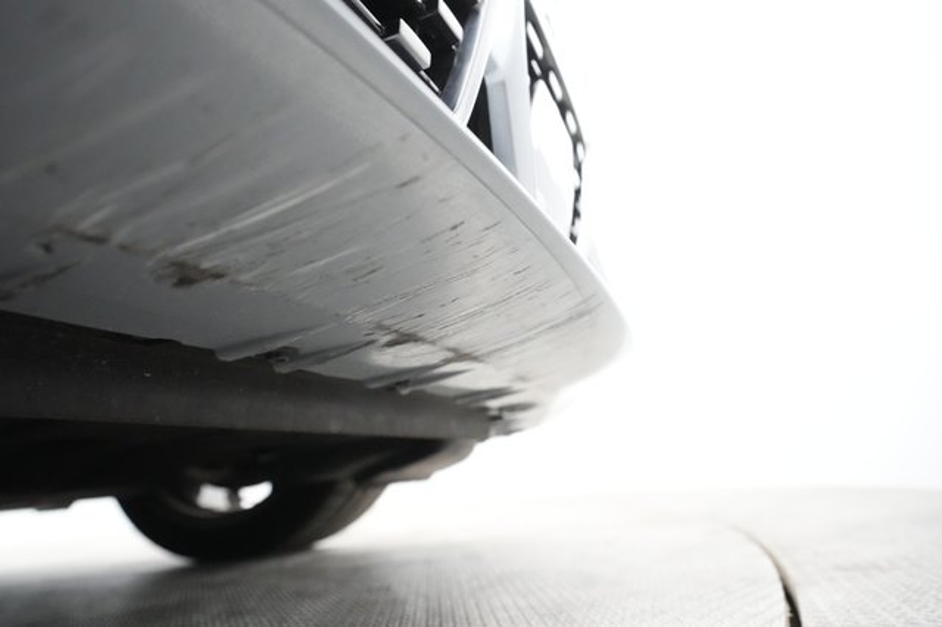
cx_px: 471
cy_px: 314
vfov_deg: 51.2
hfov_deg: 71.5
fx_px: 654
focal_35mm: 25
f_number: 4.5
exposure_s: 1/100
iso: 12800
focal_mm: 25
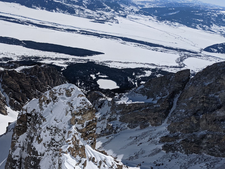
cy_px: 118
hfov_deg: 47.5
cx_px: 87
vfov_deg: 36.3
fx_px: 253
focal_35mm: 39
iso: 133
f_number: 1.73
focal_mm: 4.38
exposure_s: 1/23256
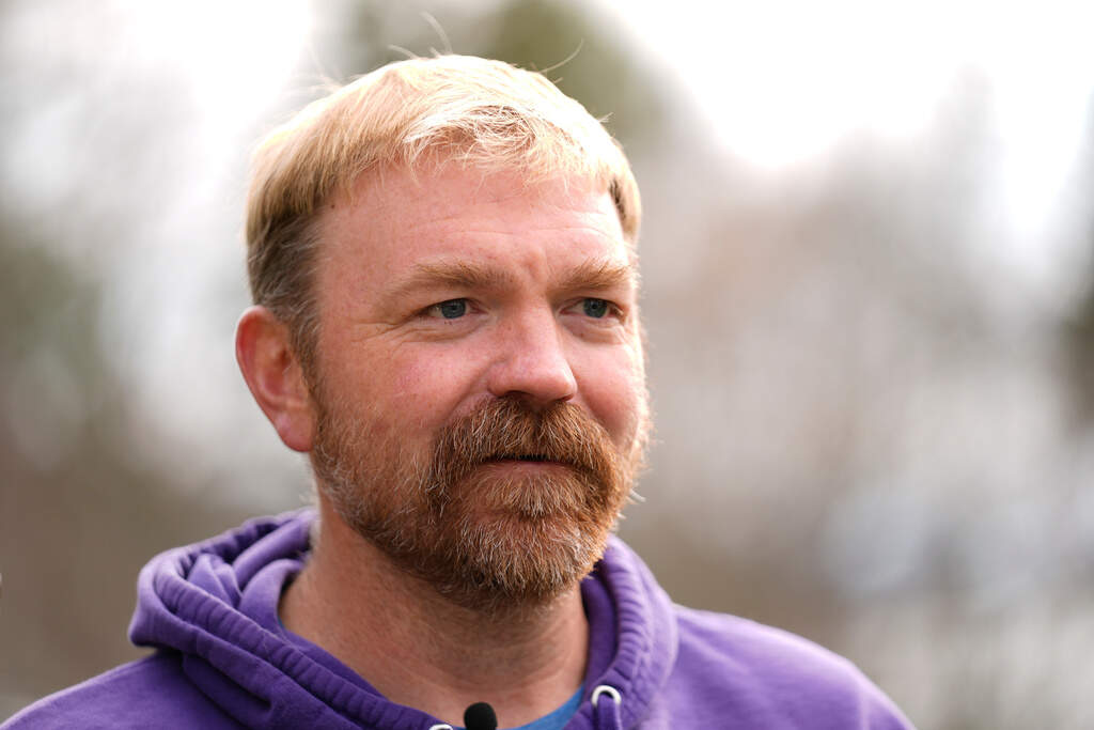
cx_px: 547
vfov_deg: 8.4
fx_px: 4984
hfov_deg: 12.5
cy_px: 365
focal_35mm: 164
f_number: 2.8
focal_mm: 164
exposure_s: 1/400
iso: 125
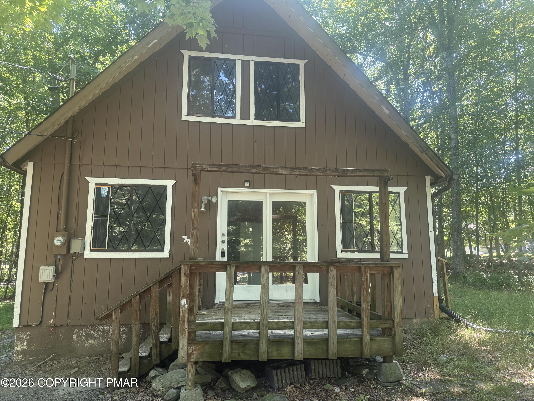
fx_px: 370
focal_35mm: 24
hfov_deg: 71.6
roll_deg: -0.4
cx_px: 267
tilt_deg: +9.2
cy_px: 200
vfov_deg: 56.8
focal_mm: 6.76
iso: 160
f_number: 1.78
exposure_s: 1/121
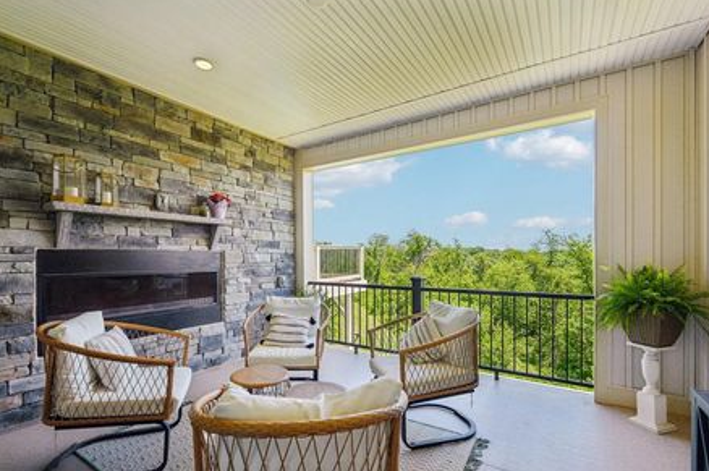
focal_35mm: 16
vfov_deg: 73.5
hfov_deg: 96.8
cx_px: 351
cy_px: 250
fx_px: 315
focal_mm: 14
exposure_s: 1/250
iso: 100
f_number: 8
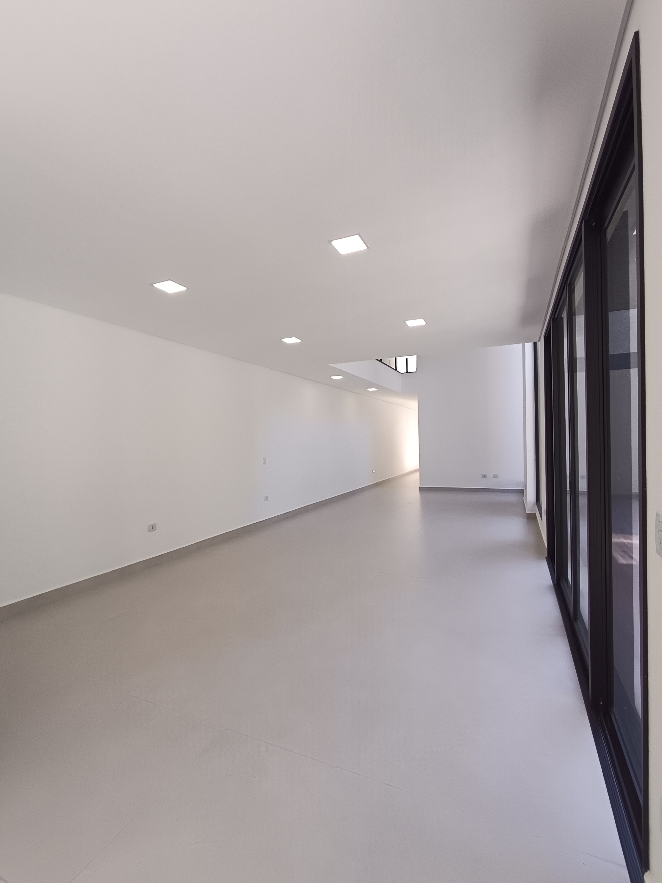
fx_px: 382
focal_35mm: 15
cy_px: 442
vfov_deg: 98.2
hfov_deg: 81.7
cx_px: 331
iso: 75
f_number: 2.2
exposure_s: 1/120
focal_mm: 1.65
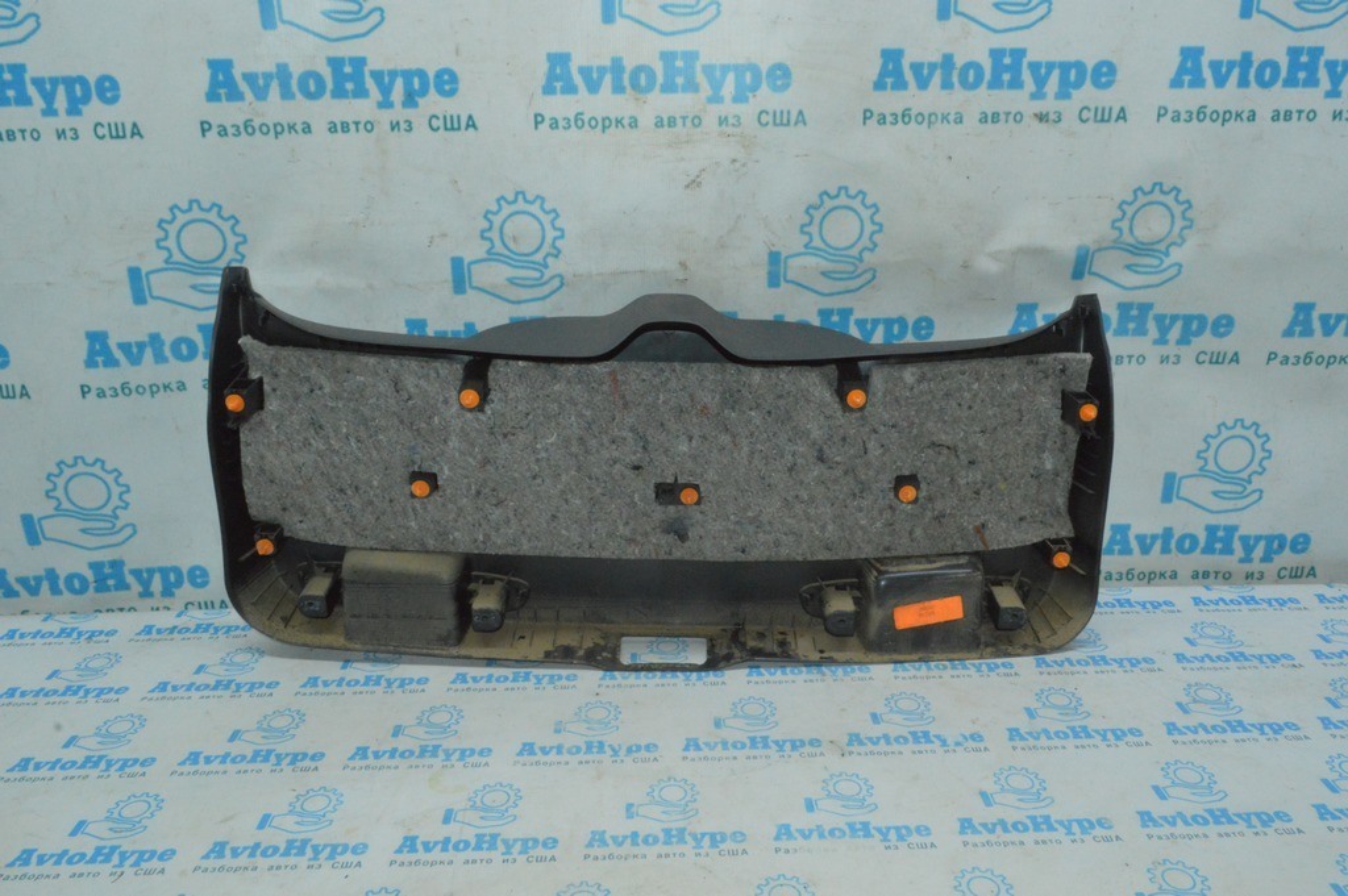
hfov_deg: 67.4
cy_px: 448
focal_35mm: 27
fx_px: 1010
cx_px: 674
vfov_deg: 47.9
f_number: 22
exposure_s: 1/50
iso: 5000
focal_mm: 18
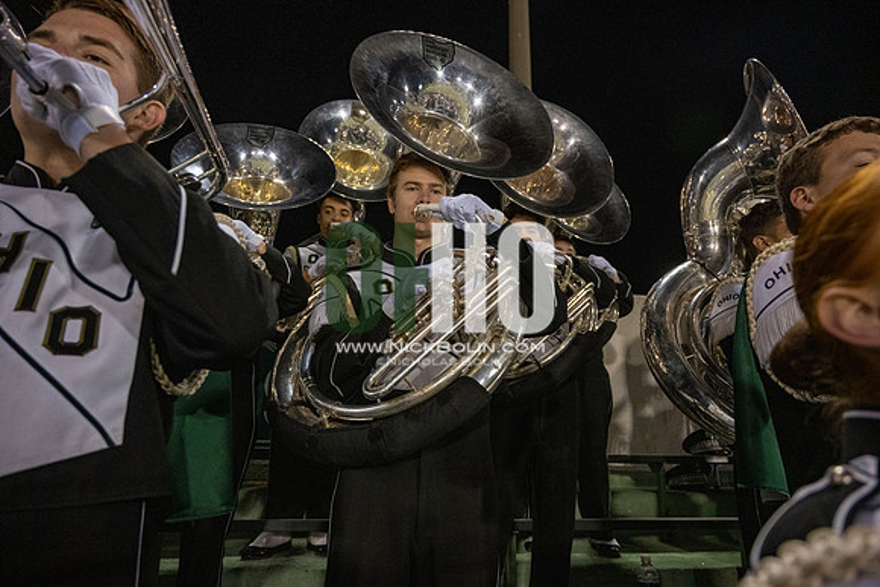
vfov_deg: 53.2
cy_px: 294
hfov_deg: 73.7
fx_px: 587
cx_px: 440
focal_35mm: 24
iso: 3200
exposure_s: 1/500
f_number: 4
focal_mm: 24
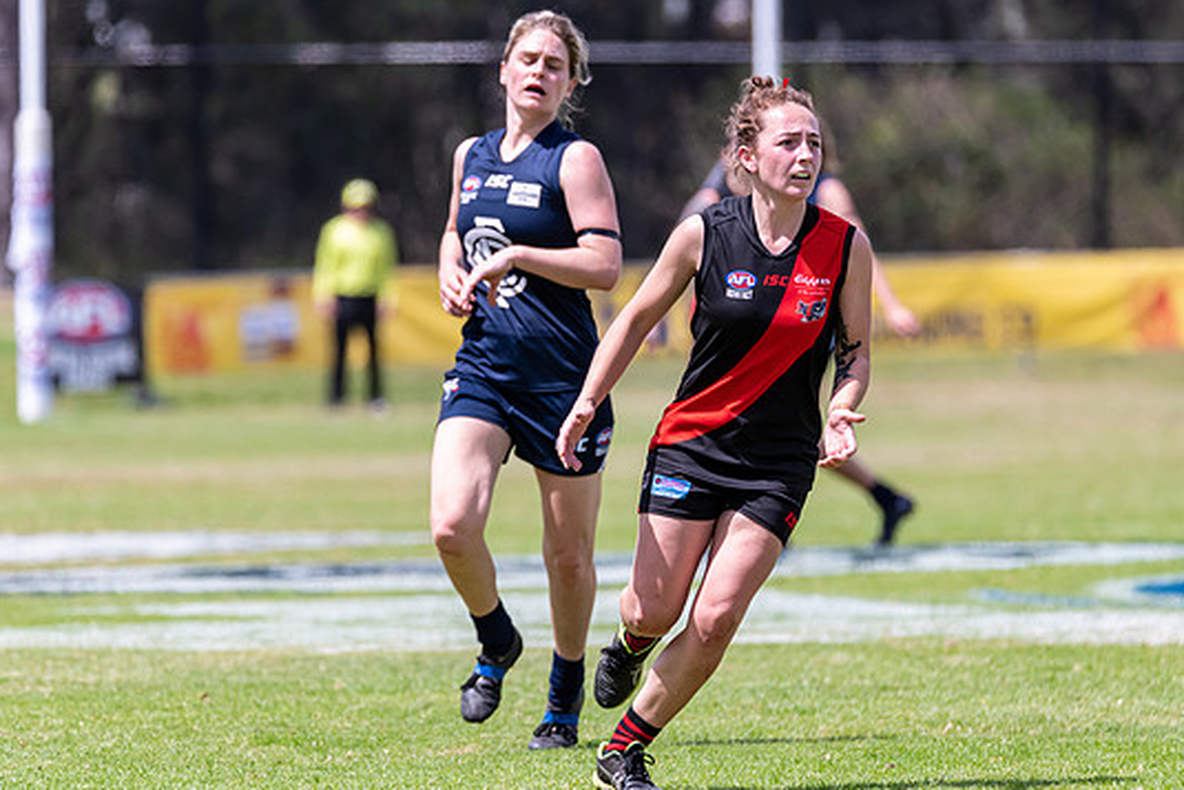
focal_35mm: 503
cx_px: 696
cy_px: 355
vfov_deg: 2.7
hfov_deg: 4.1
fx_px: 16547
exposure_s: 1/2500
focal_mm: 420
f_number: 6.3
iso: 800
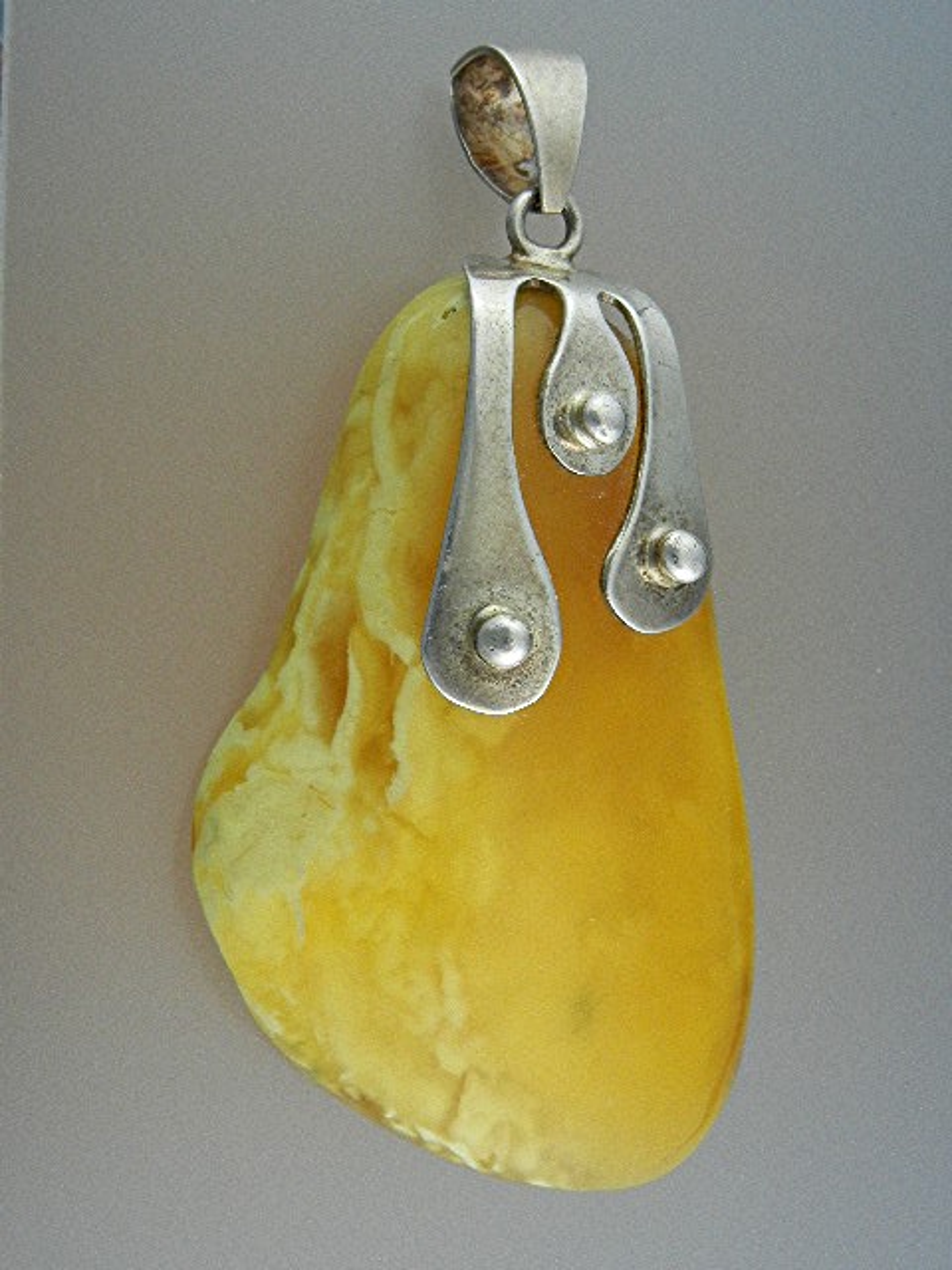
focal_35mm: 52
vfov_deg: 36.8
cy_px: 635
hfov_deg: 28.0
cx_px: 476
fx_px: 1907
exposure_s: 1/26
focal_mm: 9.3
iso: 400
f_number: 3.9
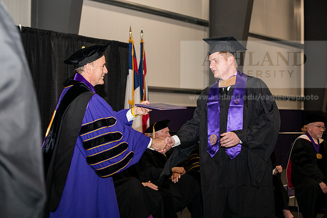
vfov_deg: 18.2
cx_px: 164
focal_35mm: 75
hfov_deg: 27.0
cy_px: 109
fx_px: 681
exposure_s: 1/200
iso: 1600
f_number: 5.6
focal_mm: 75
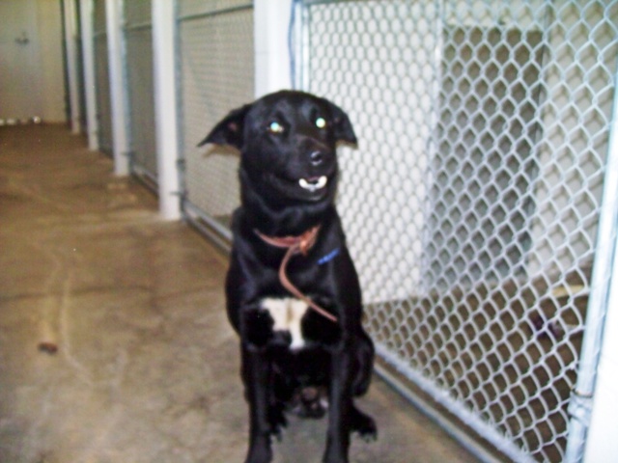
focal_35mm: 36
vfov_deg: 39.7
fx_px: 643
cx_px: 309
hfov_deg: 51.4
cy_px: 232
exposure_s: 1/64
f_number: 2.7
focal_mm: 6
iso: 160
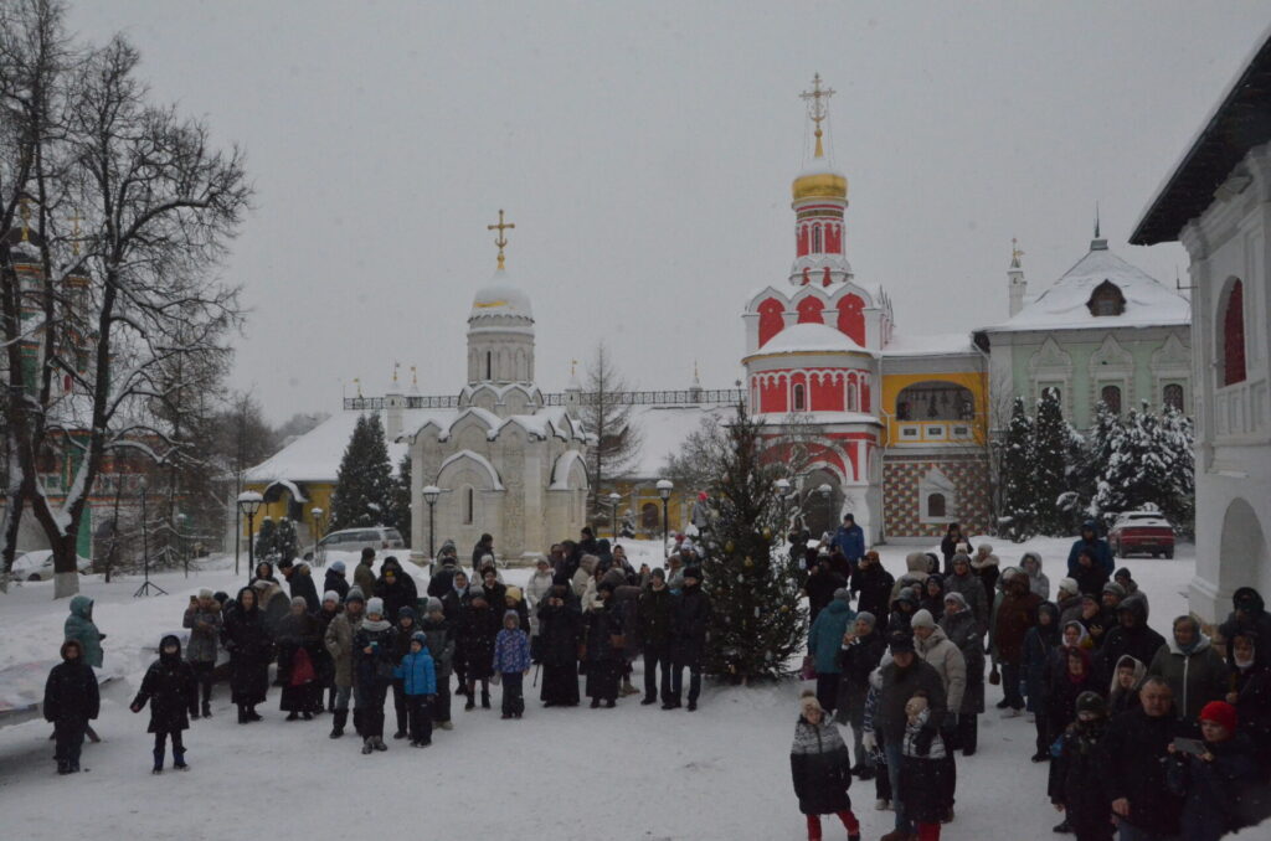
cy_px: 420
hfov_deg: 57.3
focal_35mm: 33
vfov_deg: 39.8
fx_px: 1163
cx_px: 636
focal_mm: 22
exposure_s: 1/640
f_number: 13
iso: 4500
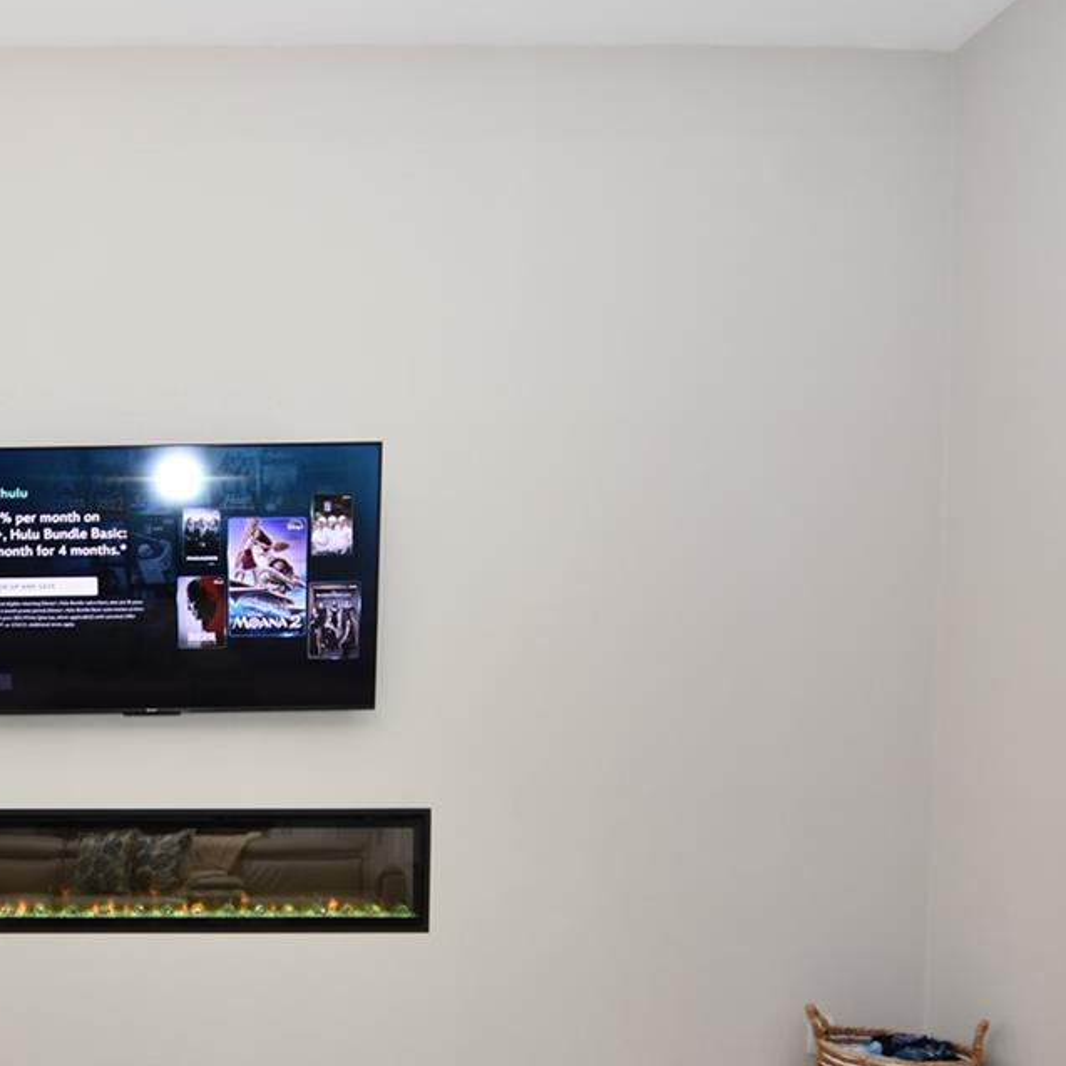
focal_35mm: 32
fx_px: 1115
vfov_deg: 48.3
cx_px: 187
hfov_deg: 47.8
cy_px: 847
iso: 220
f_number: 4
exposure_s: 1/60
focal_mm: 10
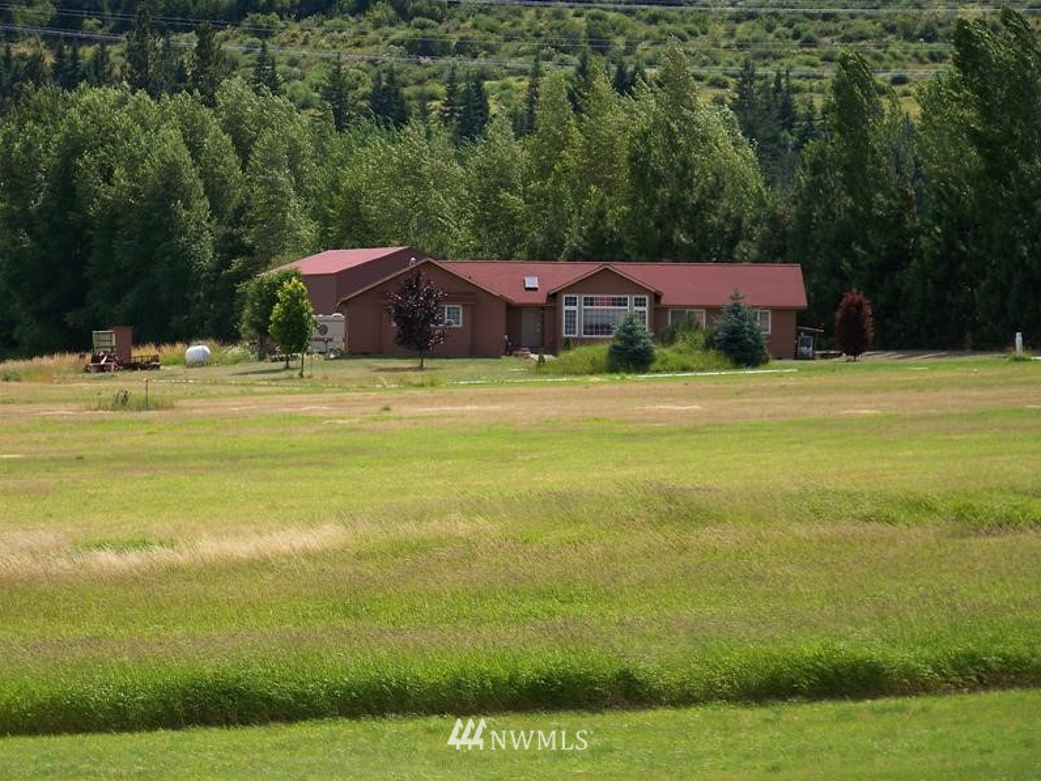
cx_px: 520
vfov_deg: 7.5
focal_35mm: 197
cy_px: 391
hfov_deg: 10.0
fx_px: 5924
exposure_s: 1/500
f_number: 3.6
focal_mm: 31.6
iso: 64
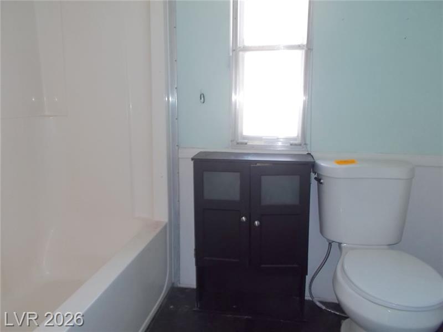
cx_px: 222
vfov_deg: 53.1
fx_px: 333
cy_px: 166
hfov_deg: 67.3
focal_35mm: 26
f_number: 3.2
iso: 200
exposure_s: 1/25
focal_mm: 4.6
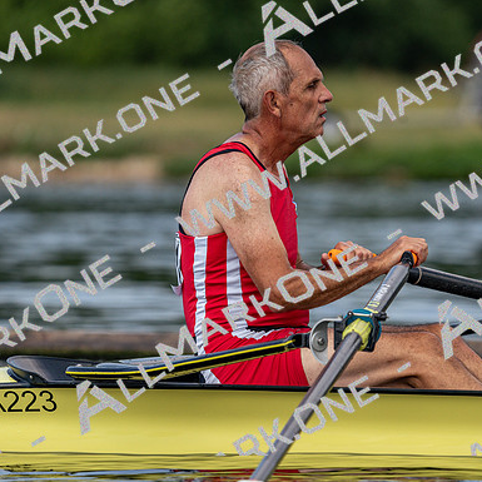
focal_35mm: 527
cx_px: 331
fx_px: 8302
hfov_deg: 3.3
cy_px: 241
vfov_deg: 3.3
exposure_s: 1/1600
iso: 400
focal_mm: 411
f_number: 6.3
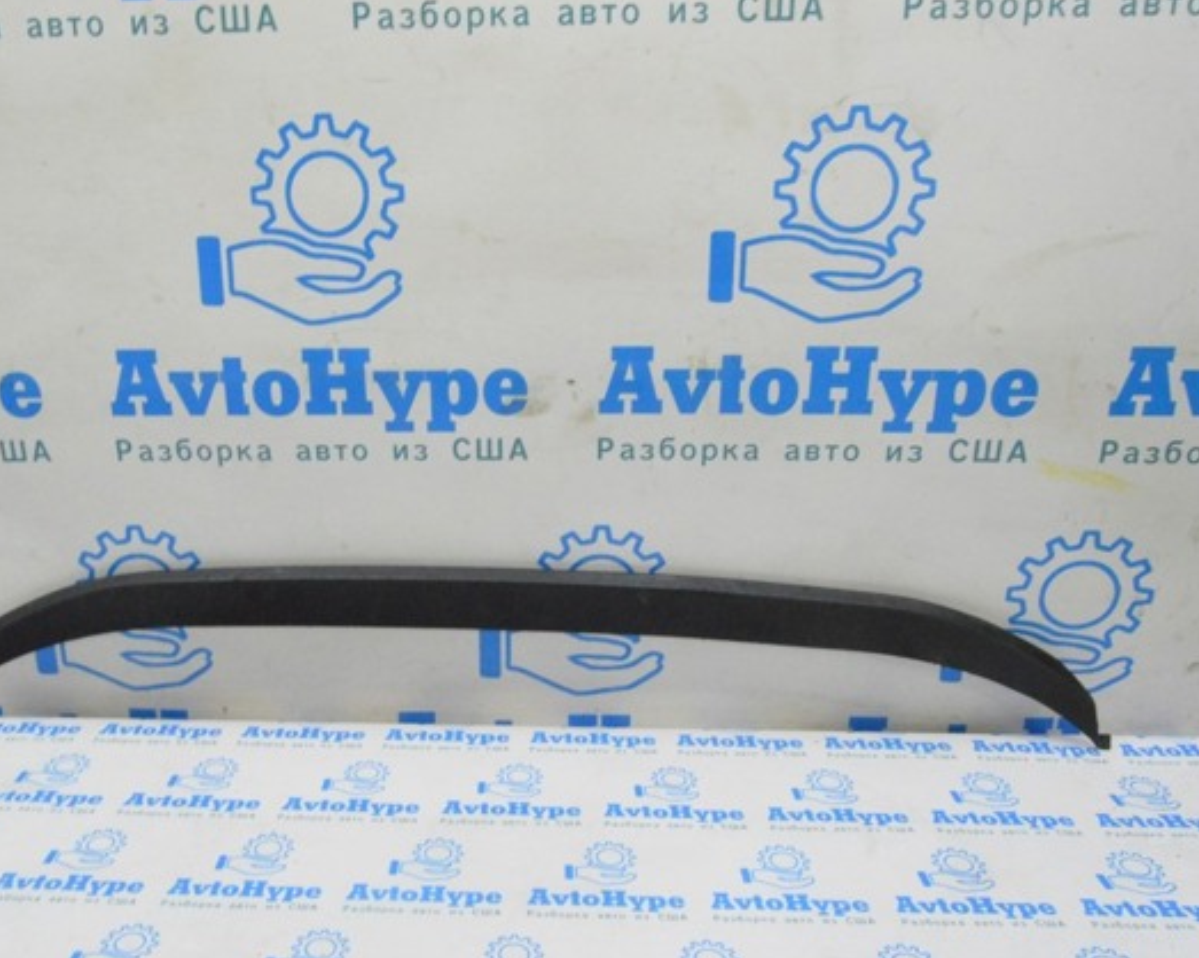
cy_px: 476
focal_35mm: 31
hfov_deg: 56.8
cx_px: 491
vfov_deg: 47.1
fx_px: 1100
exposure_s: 1/20
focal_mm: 18
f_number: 20
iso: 6400
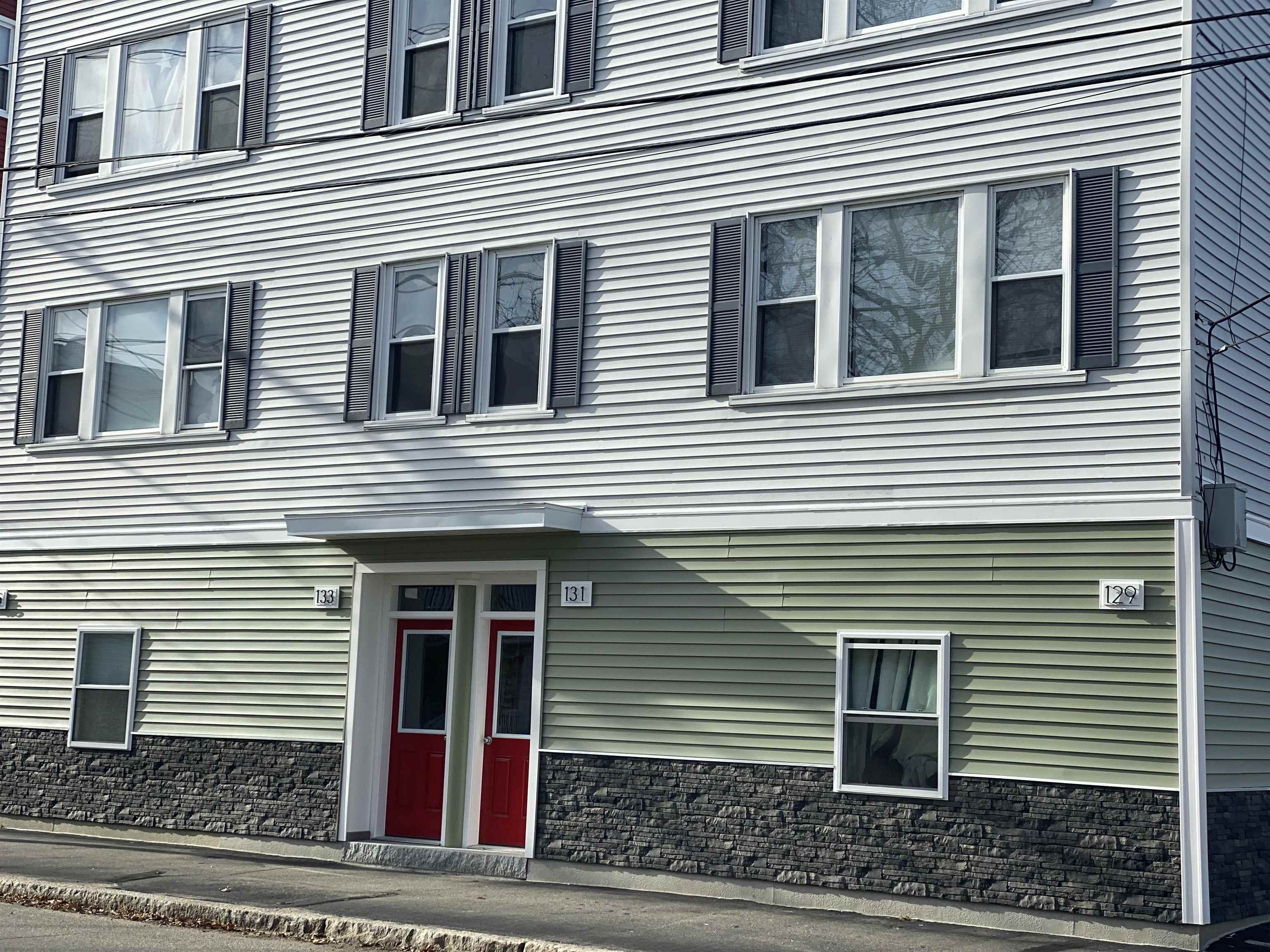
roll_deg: -2.8
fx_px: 1908
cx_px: 635
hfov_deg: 36.8
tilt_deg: +7.3
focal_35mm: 52
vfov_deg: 28.0
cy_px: 476
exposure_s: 1/1089
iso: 20
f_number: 2
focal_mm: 6
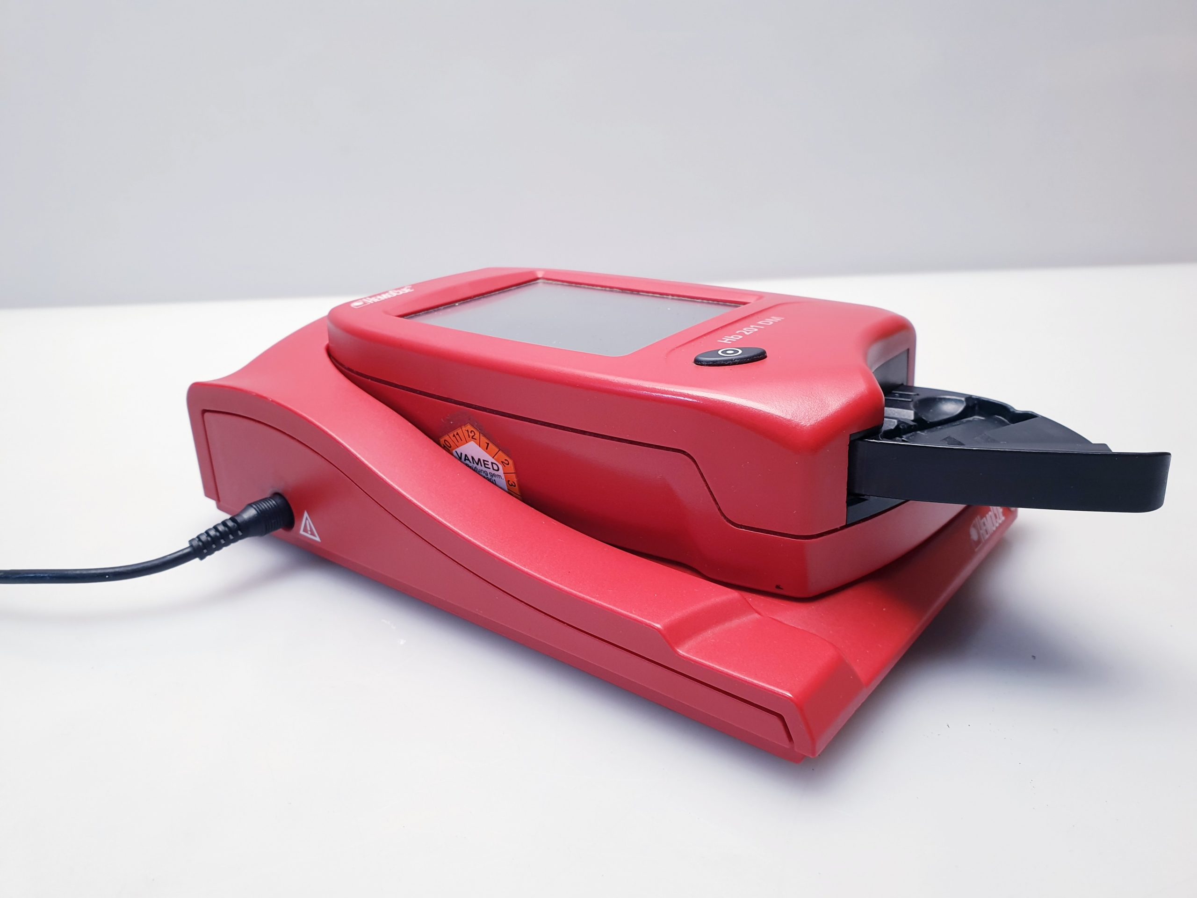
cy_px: 449
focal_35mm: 26
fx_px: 899
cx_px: 598
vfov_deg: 53.1
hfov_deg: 67.3
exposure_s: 1/50
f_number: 2.4
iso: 80
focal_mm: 4.3
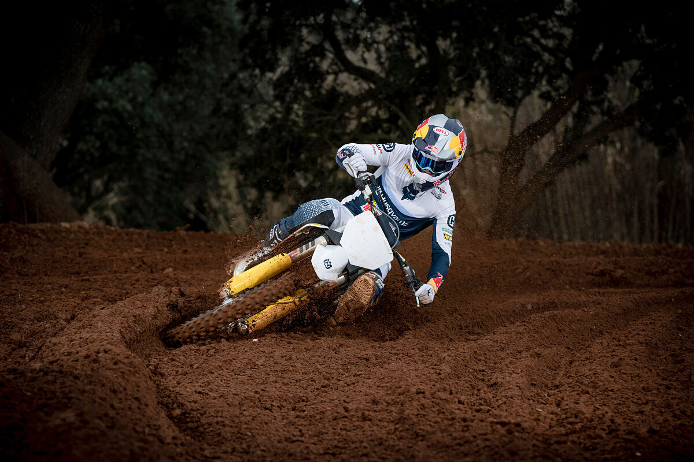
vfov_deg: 7.8
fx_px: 3373
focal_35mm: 175
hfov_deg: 11.7
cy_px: 231
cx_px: 347
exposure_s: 1/1250
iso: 400
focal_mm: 175
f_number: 5
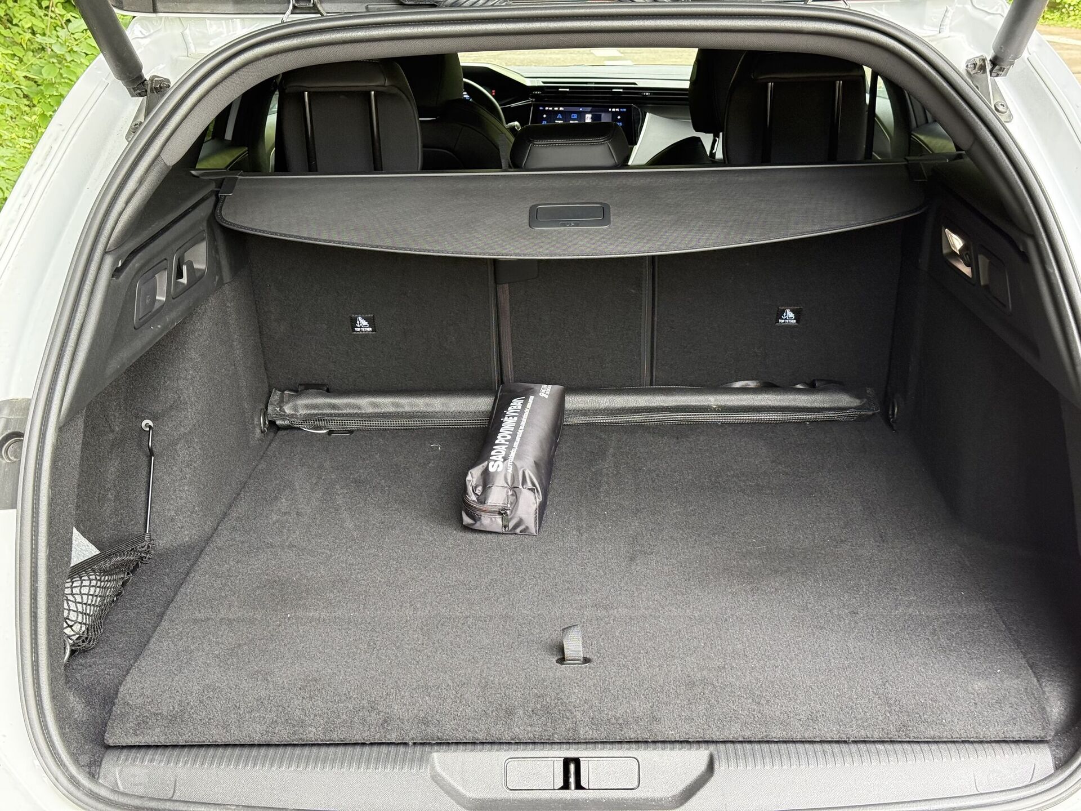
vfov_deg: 30.3
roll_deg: -2.9
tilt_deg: -22.9
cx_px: 540
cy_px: 406
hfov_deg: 39.7
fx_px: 1499
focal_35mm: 48
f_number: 1.78
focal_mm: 6.76
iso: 200
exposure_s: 1/82
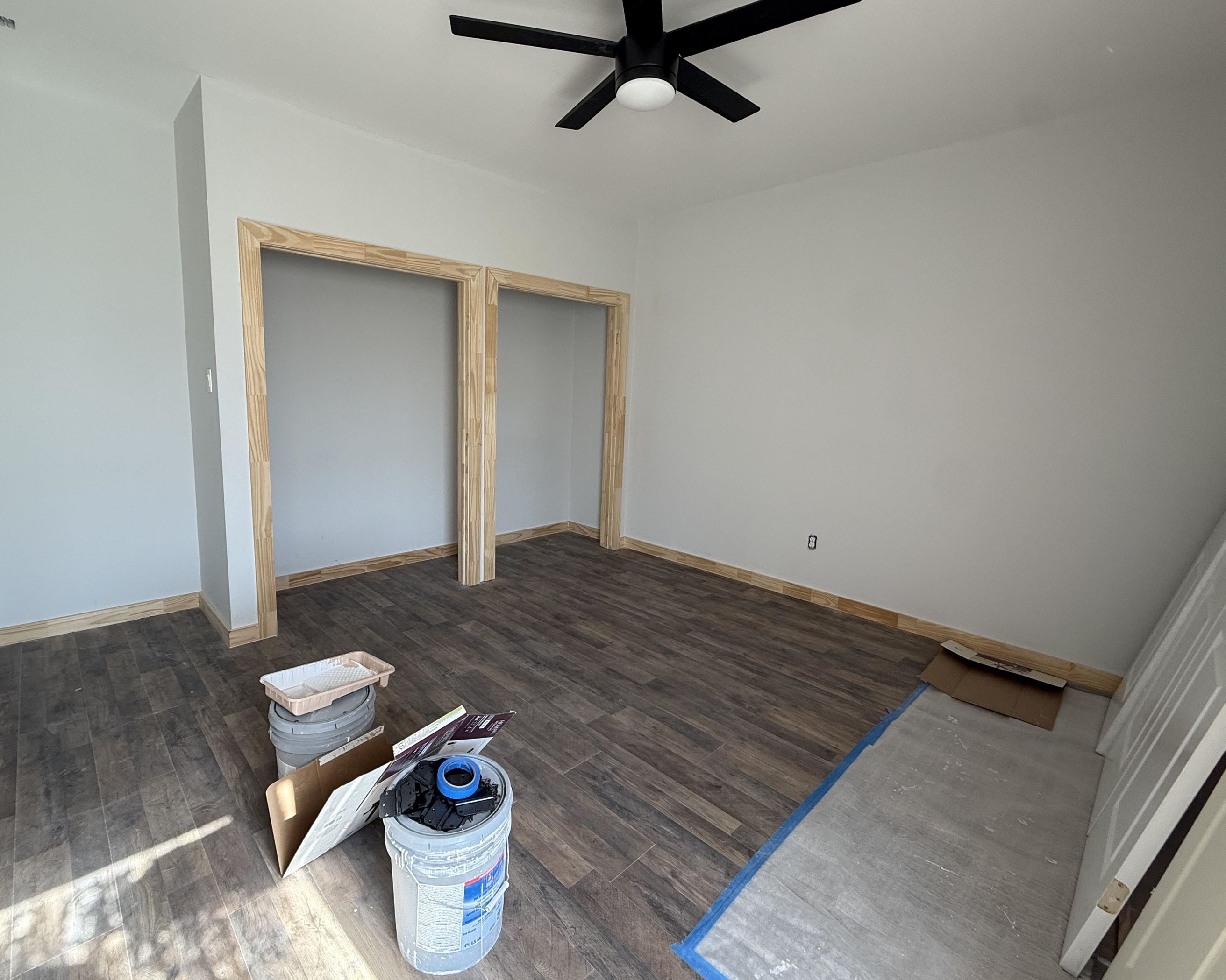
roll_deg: -1.6
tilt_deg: -8.2
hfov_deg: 92.9
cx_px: 567
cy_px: 465
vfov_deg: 80.3
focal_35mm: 16
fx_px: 581
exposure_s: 1/99
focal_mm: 2.22
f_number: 2.2
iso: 80
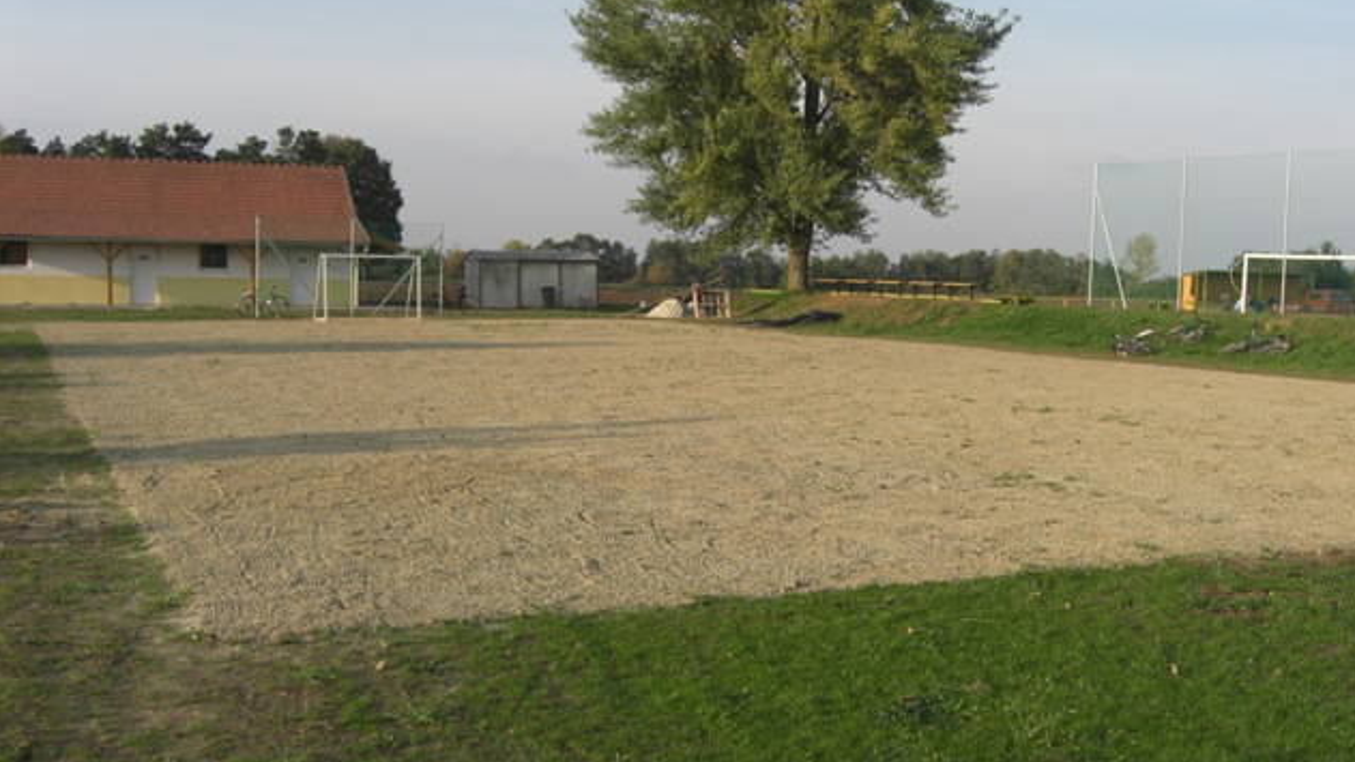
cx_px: 685
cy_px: 421
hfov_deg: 48.4
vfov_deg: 28.3
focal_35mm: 42
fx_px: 1509
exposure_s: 1/400
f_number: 4
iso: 80
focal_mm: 7.9
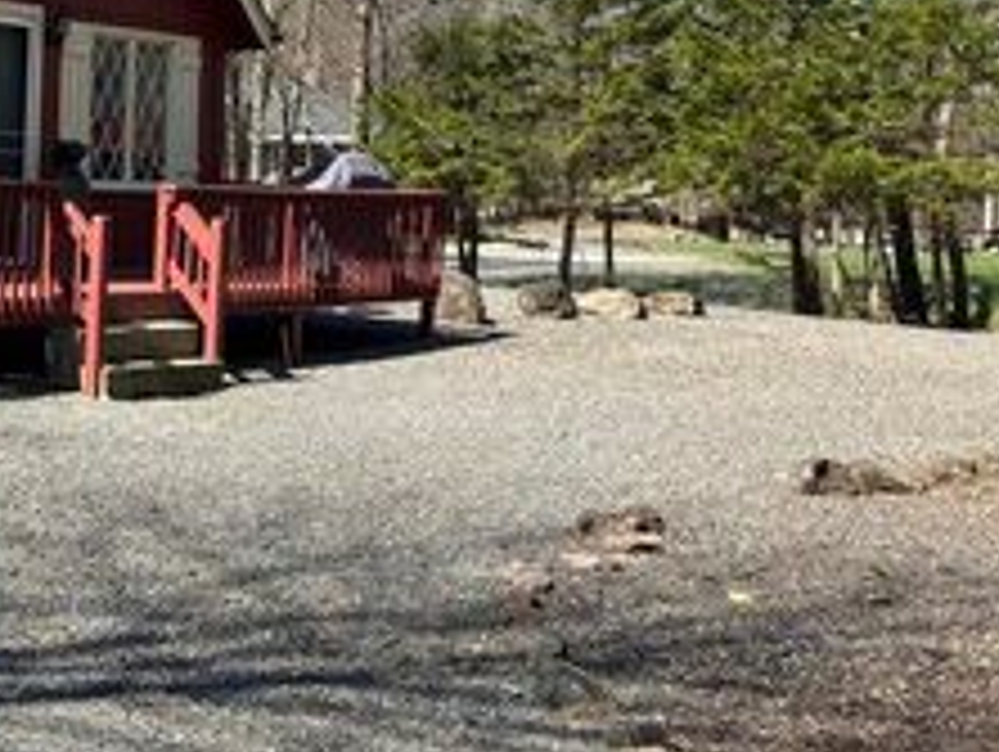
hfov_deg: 28.6
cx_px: -18
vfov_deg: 22.7
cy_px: 56
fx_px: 1820
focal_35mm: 63
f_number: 1.8
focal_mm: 3.99
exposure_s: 1/1080
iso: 32
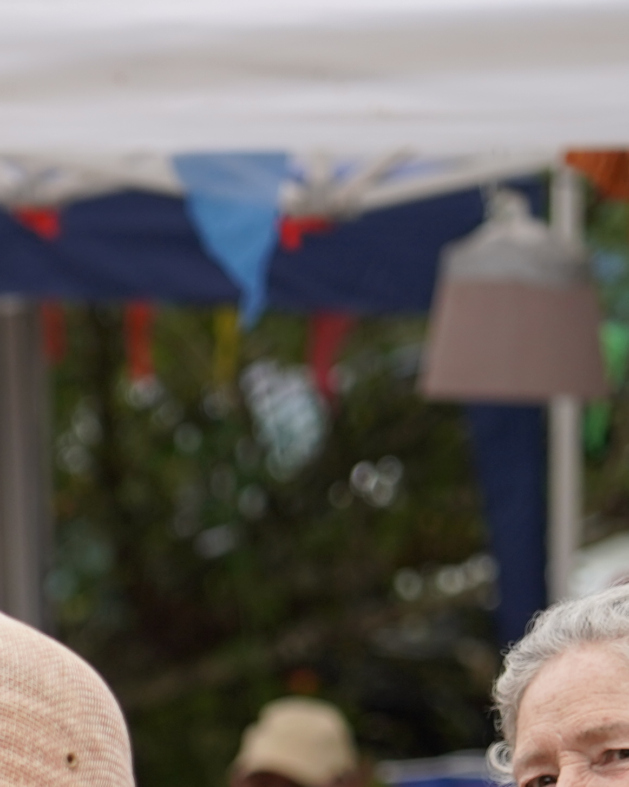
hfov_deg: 3.8
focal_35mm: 407
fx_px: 9473
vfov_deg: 4.7
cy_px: 1060
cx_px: -49
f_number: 4
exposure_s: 1/160
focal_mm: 105
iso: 200
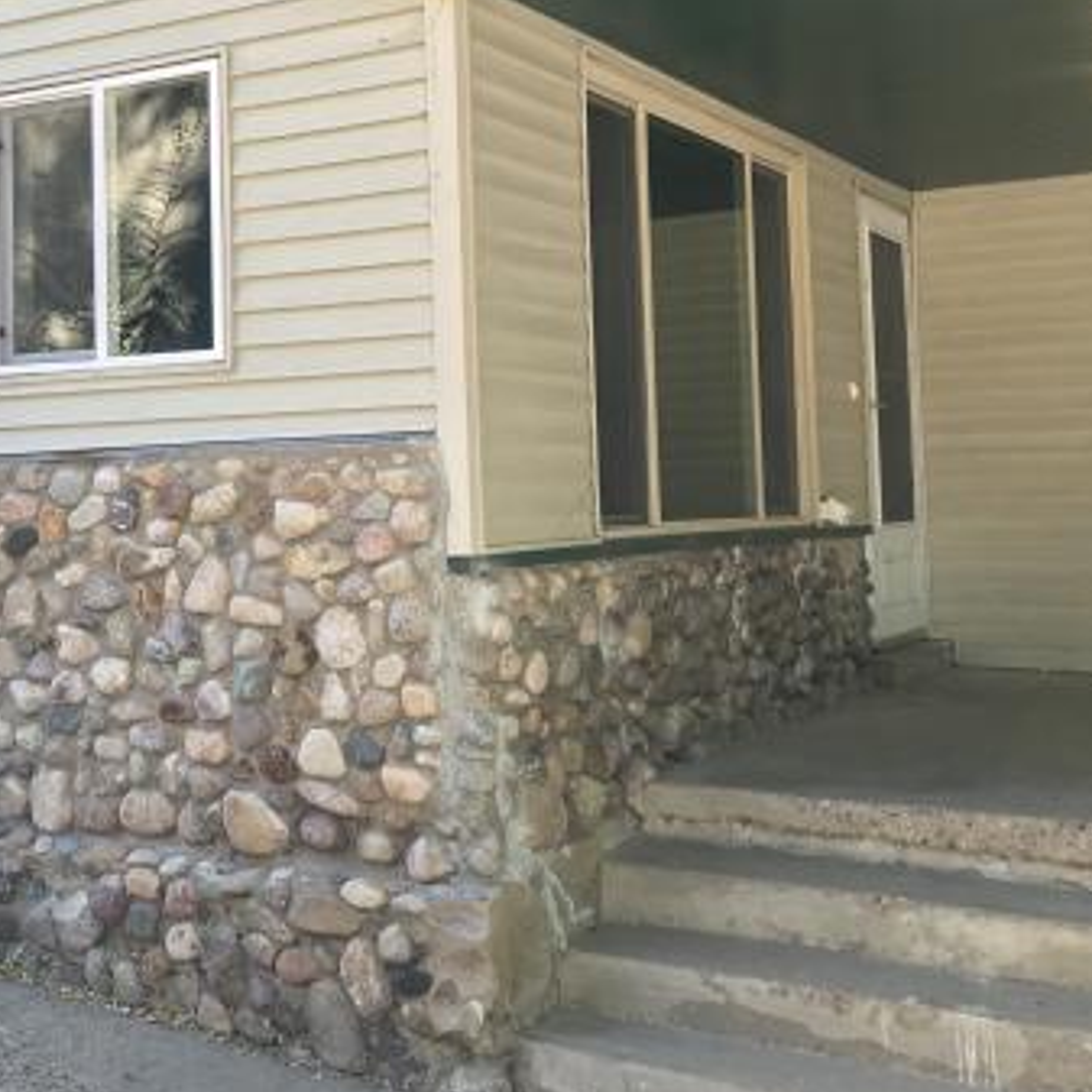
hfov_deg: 35.0
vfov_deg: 35.6
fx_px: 1677
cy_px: 331
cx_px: 233
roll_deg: +0.4
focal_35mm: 47
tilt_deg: +7.5
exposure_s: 1/40
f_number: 1.8
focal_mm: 3.99
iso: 25
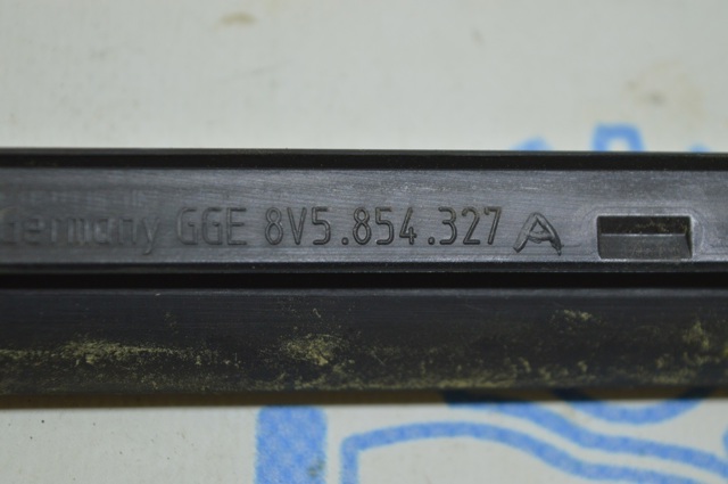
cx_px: 364
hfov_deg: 24.6
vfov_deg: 16.5
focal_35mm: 82
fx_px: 1666
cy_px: 242
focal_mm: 55
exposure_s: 1/40
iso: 400
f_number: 5.6
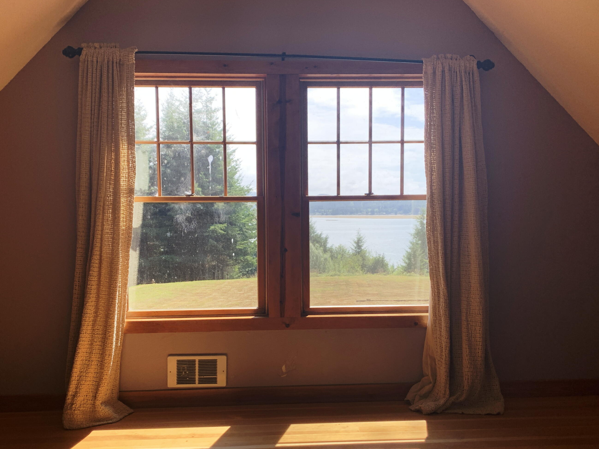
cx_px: 291
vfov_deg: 46.7
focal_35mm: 30
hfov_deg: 60.0
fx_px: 519
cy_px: 254
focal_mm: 4.25
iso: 25
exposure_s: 1/325
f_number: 1.8
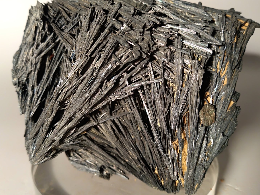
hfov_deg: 61.6
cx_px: 128
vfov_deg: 48.2
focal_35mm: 29
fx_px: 218
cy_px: 90
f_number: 2
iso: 127
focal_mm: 3.54
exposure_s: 1/100
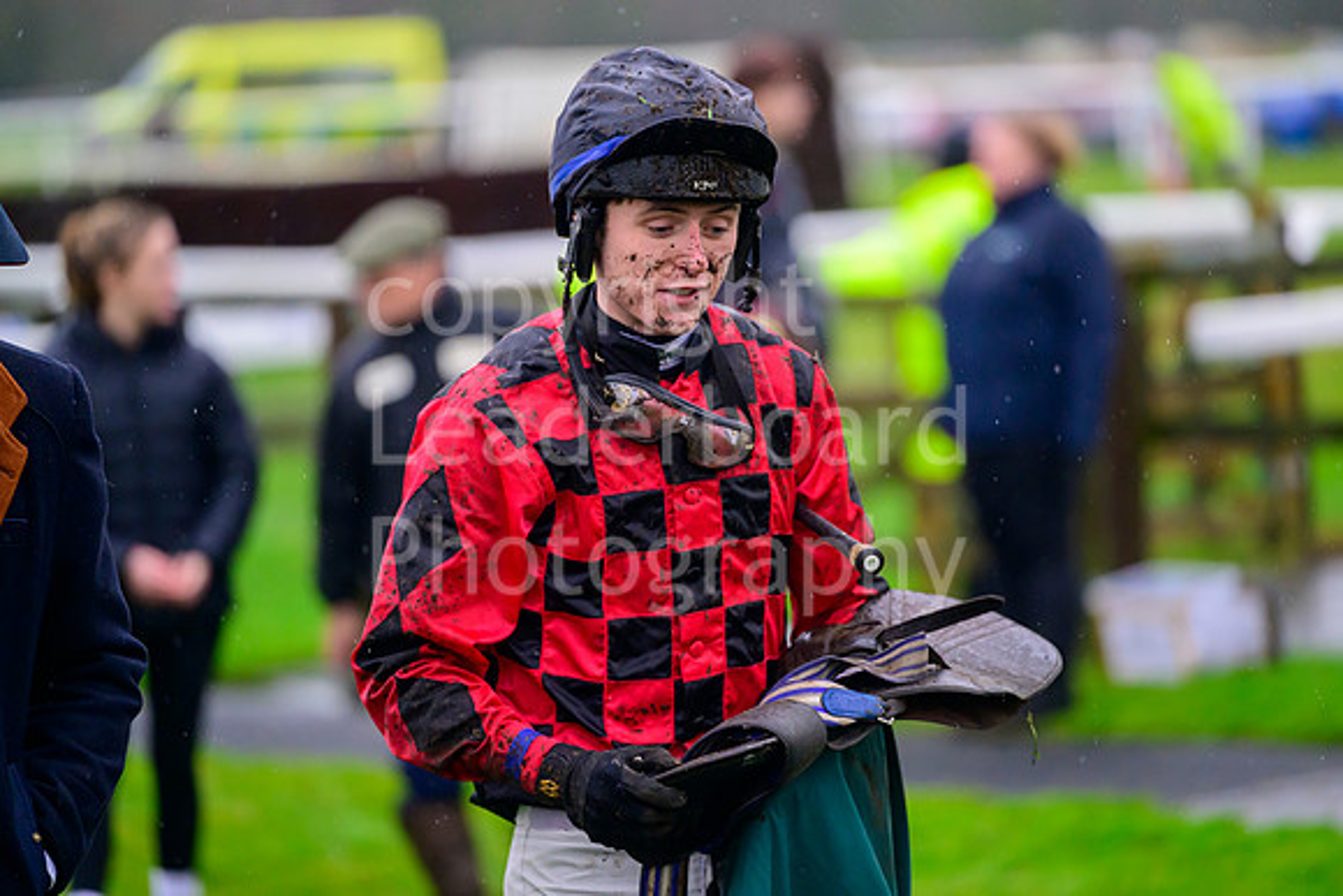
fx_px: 7463
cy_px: 448
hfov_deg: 10.3
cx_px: 672
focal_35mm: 200
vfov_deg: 6.9
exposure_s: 1/1250
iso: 2500
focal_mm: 200
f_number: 2.8
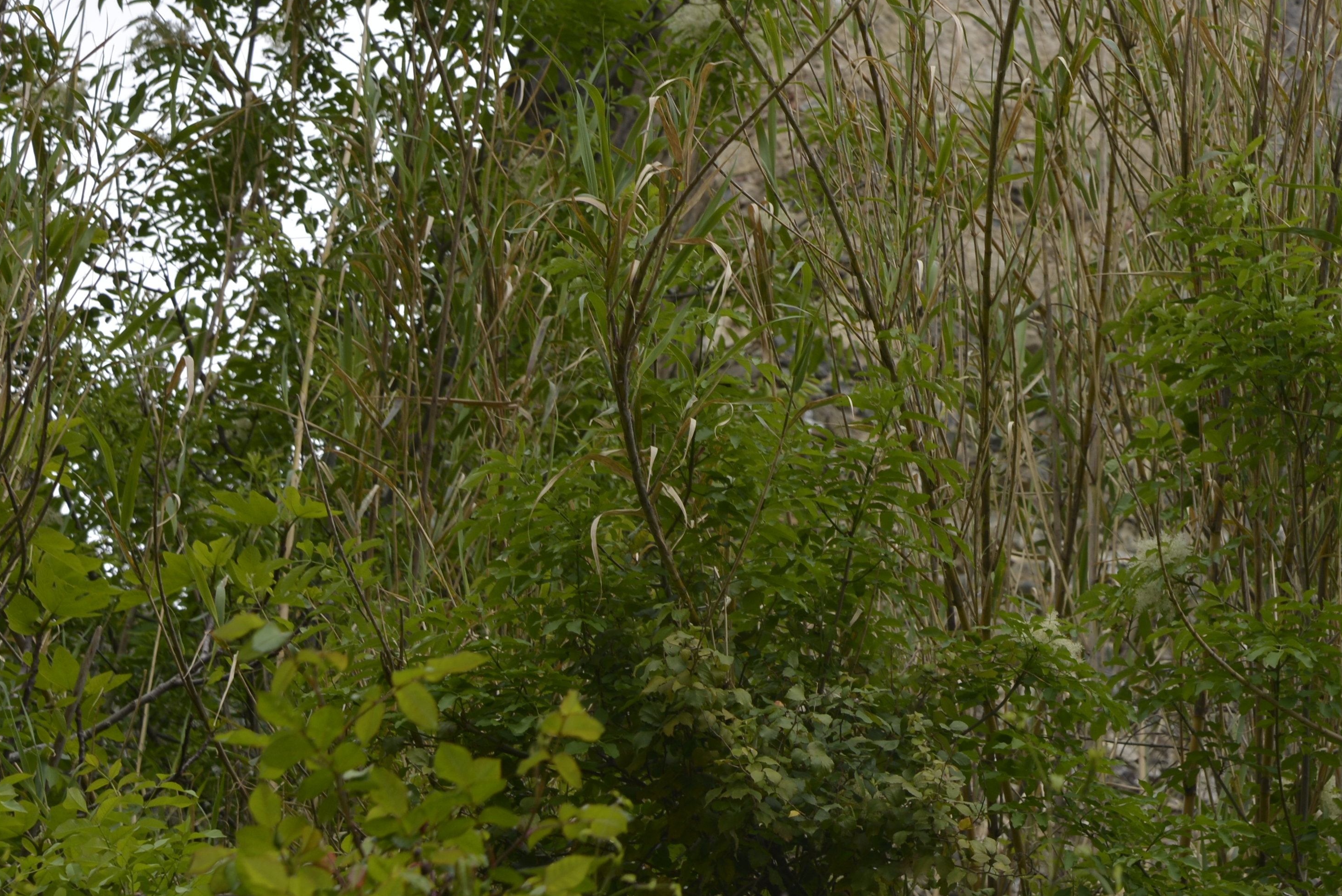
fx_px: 8092
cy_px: 28
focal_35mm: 217
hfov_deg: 9.5
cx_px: 1131
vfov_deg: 6.3
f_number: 7.1
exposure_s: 1/200
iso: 200
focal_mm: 105
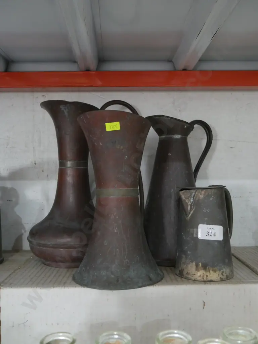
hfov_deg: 41.8
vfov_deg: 54.0
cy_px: 172
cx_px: 129
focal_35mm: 34
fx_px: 338
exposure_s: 1/60
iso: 2500
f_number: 4
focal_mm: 17
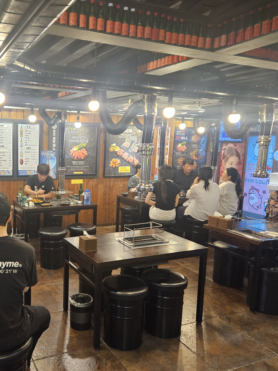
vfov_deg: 58.4
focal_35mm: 31
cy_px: 185
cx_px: 77
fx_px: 332
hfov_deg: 44.3
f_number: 1.8
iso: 640
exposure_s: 1/120
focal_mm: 5.4
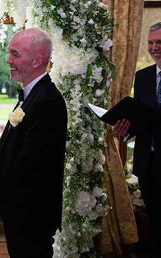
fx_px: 562
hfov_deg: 15.8
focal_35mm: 80
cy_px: 129
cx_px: -18
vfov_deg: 25.8
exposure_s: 1/160
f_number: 3.5
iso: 1000
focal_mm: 52
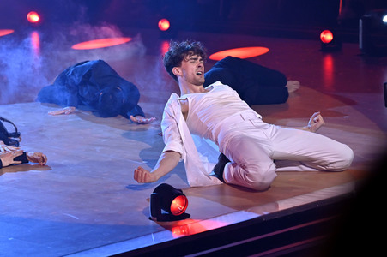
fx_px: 1074
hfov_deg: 20.4
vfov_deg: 13.7
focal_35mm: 100
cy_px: 128
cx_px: 194
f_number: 4
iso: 1250
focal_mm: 100
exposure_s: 1/640
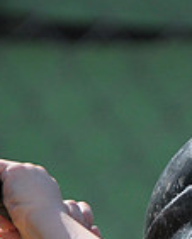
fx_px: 12729
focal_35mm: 1794
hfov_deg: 0.9
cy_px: 434
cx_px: 208
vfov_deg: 1.1
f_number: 4
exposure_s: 1/2500
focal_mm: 310
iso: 640
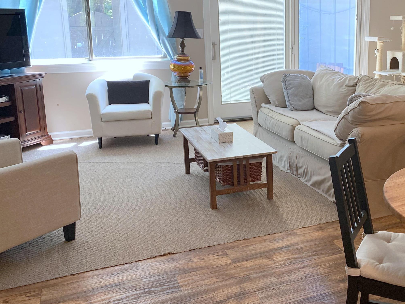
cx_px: 298
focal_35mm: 40
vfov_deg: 35.7
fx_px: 468
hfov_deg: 45.4
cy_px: 107
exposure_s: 1/120
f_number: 1.8
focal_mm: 4.25
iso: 100
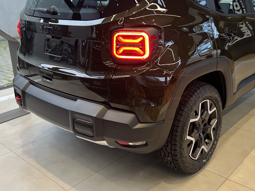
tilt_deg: -14.4
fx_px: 280
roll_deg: +0.2
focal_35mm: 38
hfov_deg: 48.6
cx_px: 158
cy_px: 63
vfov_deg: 37.3
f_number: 1.5
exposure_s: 1/120
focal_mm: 5.7
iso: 125
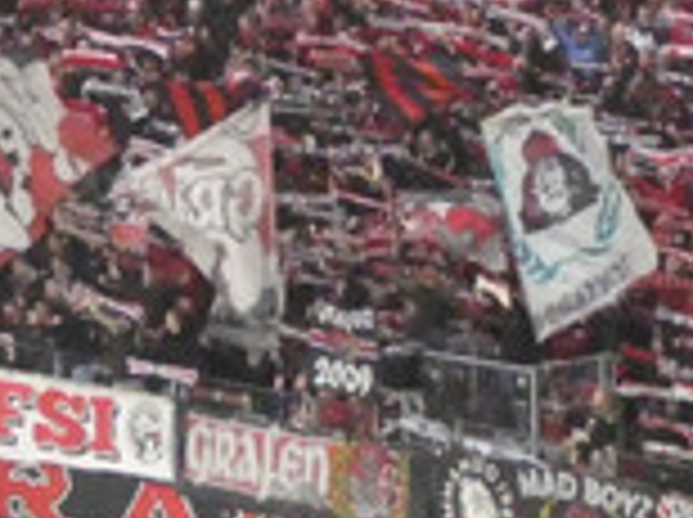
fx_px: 7496
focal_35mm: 375
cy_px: -180
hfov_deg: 5.3
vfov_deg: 3.9
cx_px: 302
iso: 3200
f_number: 4.9
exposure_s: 1/100
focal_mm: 16.1
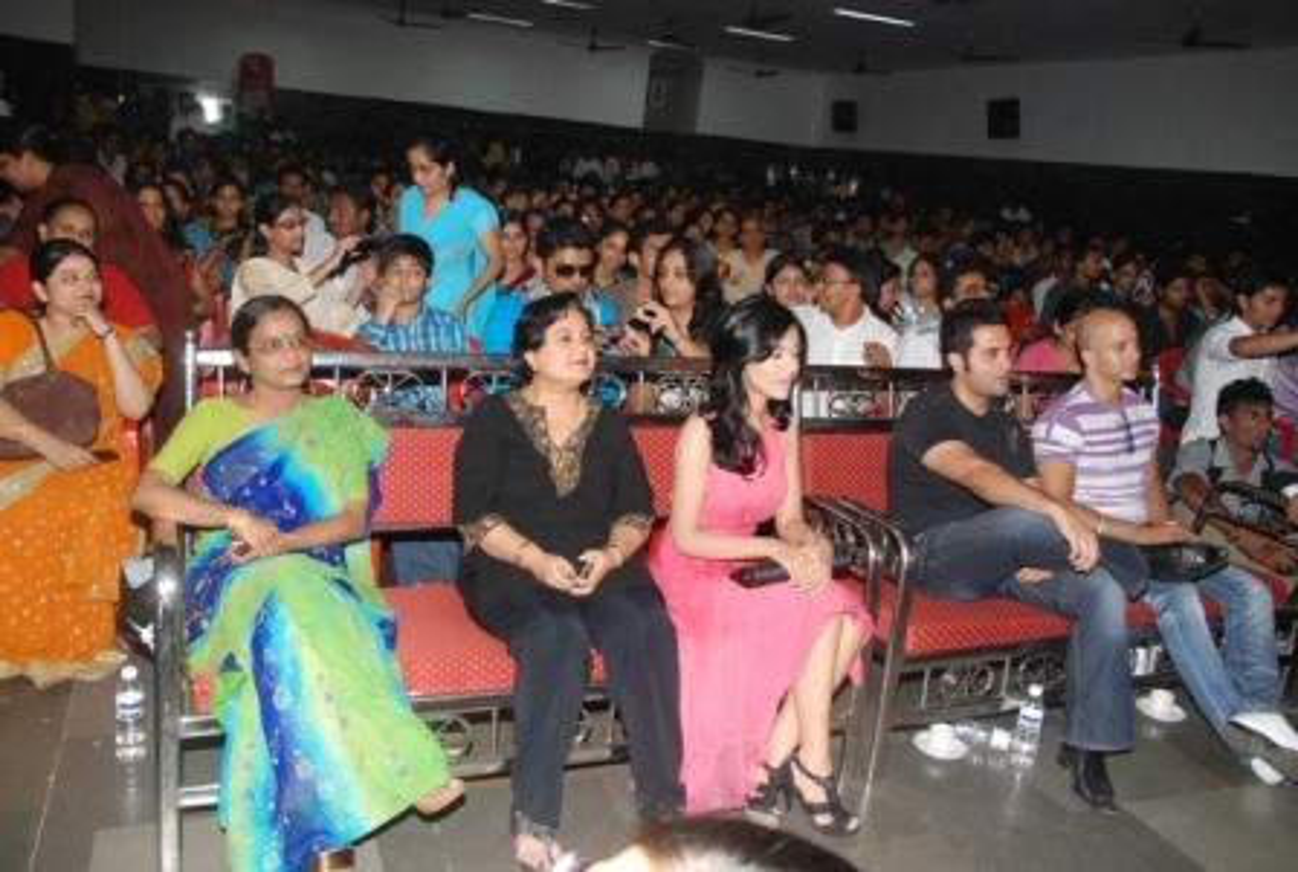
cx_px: 649
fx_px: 1138
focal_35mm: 32
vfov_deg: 41.9
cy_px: 436
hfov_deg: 59.4
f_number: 6.3
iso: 640
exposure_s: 1/60
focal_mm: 21
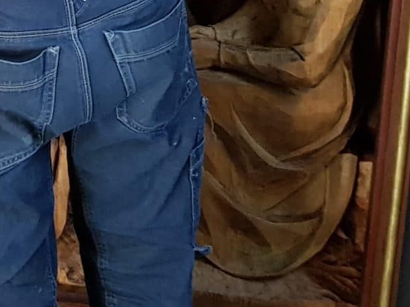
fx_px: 1303
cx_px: -251
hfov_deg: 16.0
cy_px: -212
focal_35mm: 110
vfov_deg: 12.5
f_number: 1.7
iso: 250
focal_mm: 4.2
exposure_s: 1/33
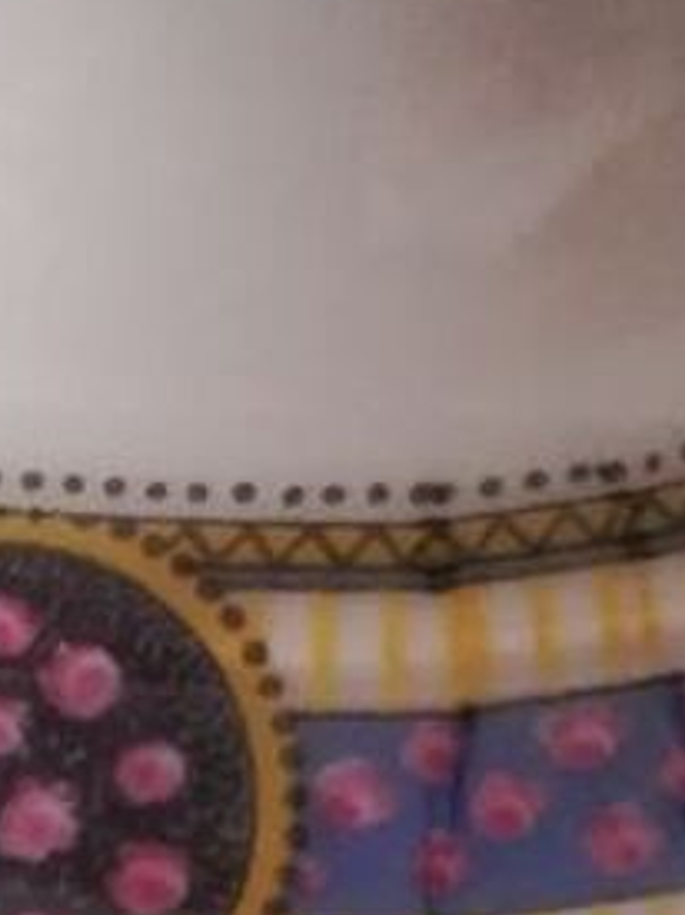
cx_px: 126
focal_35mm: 131
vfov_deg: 14.8
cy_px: 890
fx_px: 3459
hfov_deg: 11.3
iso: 640
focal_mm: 3.79
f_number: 2
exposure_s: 1/16.7
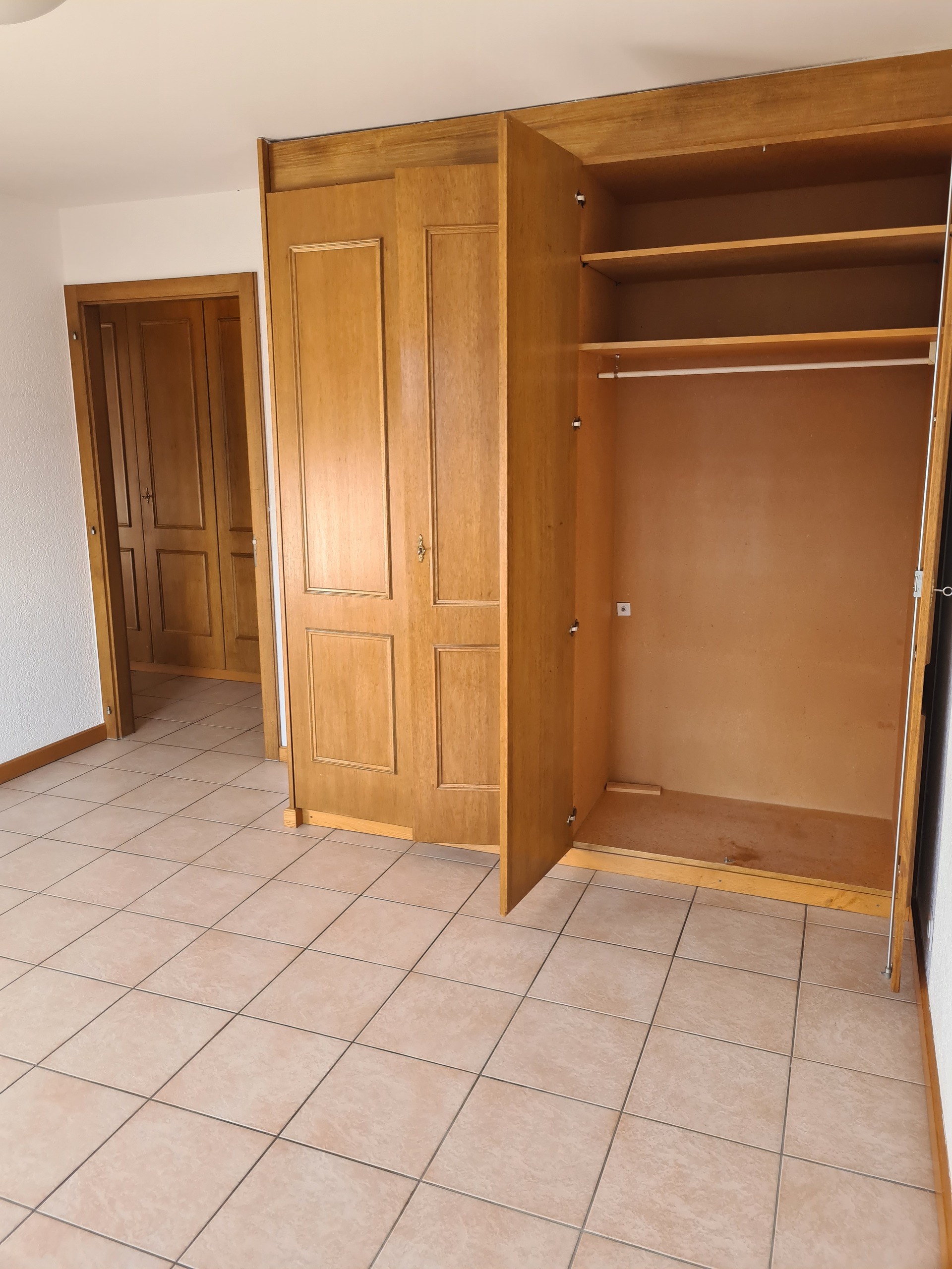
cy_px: 634
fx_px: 953
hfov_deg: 53.1
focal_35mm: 26
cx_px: 476
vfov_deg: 67.3
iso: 64
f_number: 1.8
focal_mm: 5.4
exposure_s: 1/100
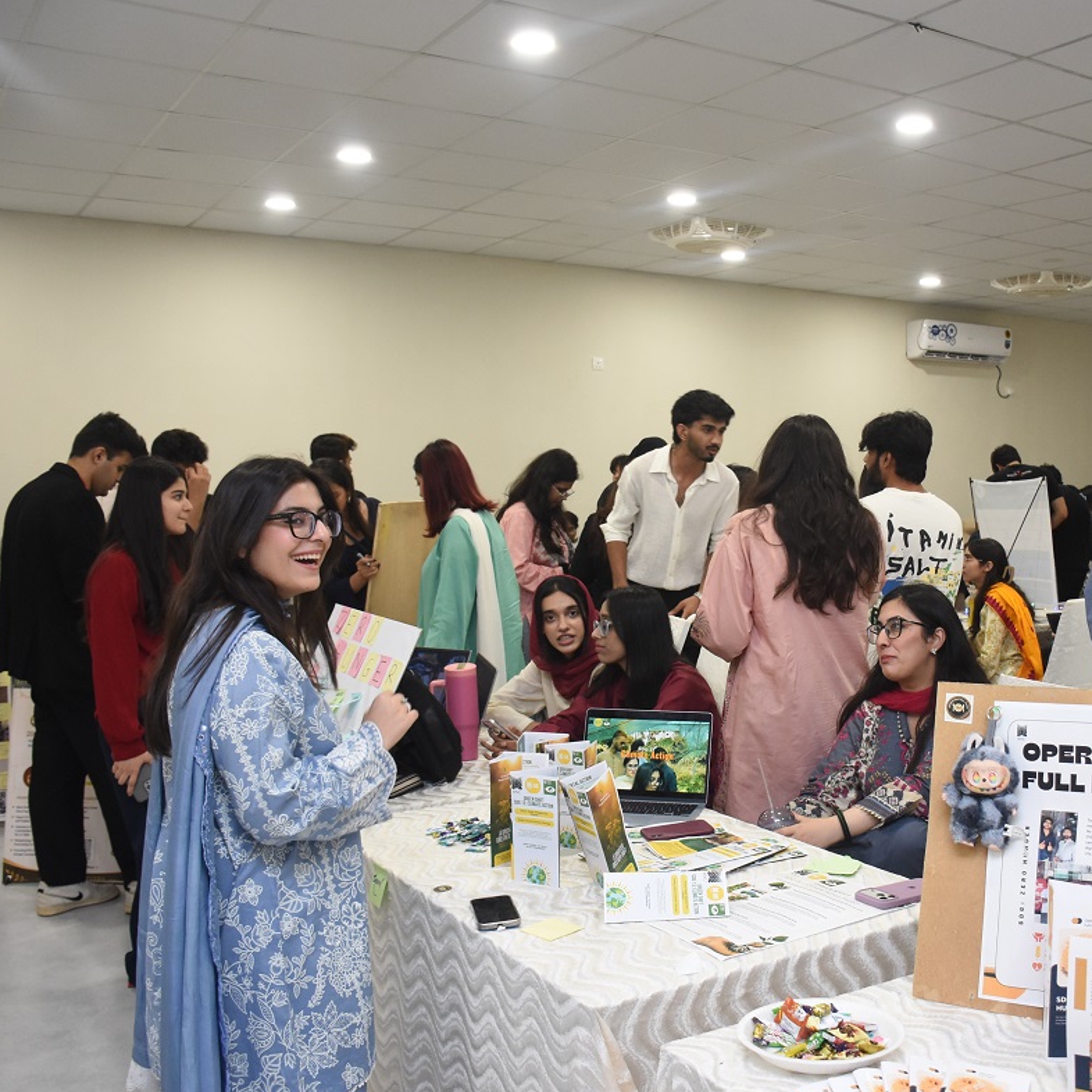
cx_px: 756
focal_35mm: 35
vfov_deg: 47.2
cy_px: 546
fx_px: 1249
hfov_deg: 46.2
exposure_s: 1/125
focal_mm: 18
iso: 1250
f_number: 3.5
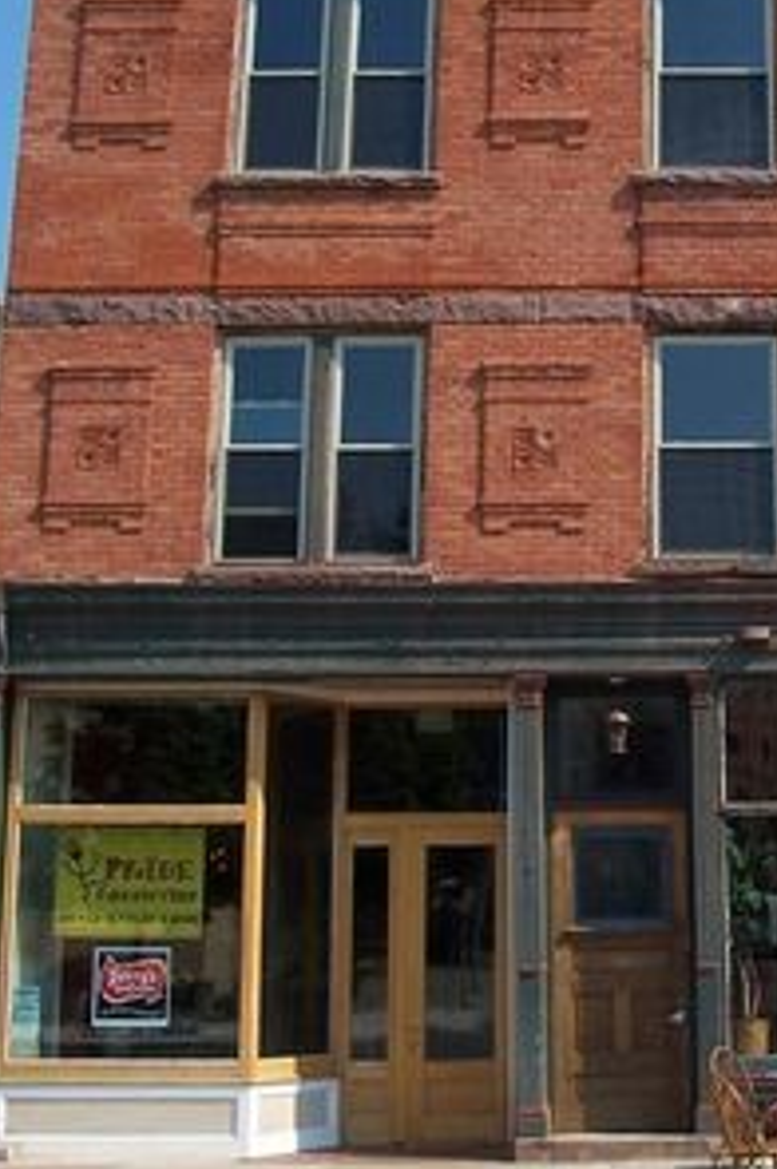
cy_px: 458
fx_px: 1947
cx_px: 777
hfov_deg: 21.8
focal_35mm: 60
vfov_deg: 33.3
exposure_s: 1/500
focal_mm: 5.6
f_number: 5.6
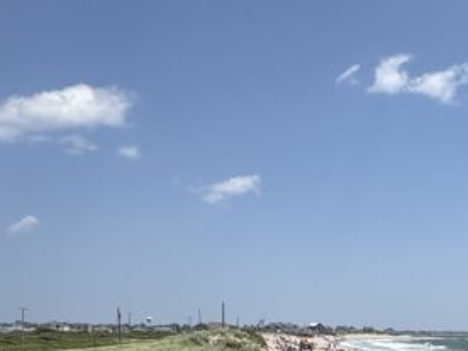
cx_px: 476
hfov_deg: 33.4
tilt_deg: -6.1
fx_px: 703
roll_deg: +0.0
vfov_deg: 25.3
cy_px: 417
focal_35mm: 52
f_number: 2.2
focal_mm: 2.22
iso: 50
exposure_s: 1/2874
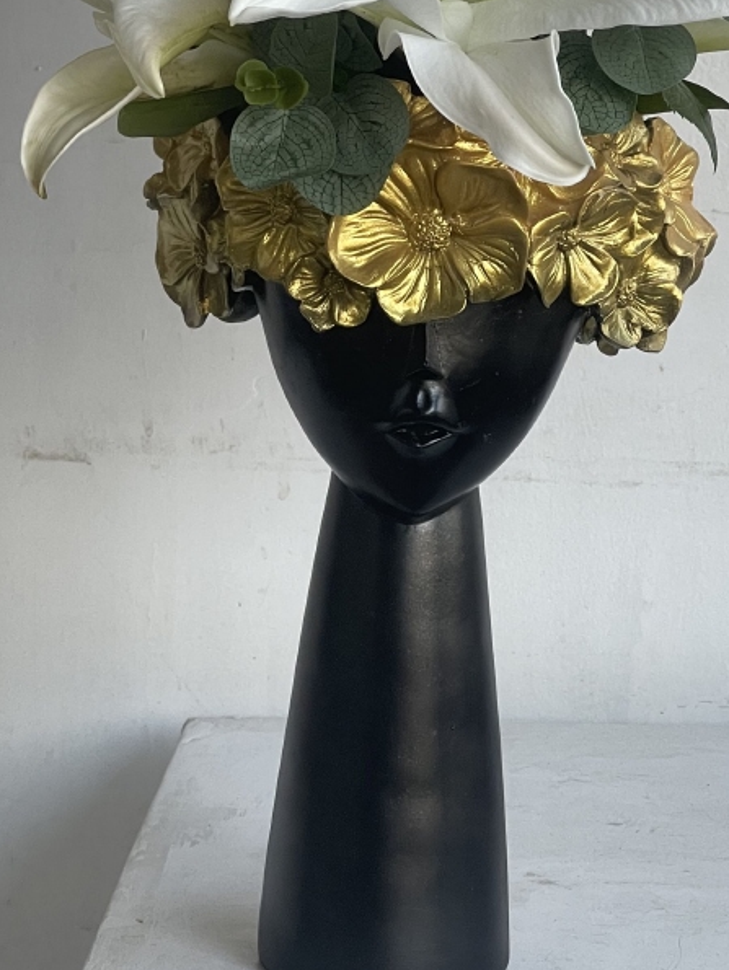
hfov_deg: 11.5
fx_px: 3618
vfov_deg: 15.1
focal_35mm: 129
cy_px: 95
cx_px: 458
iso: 100
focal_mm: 7.5
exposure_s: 1/99
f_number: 2.2
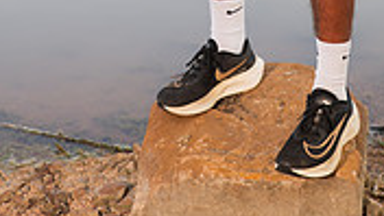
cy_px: -264
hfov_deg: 15.4
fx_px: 1415
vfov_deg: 8.2
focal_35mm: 139
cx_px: 271
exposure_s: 1/400
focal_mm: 52
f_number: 4.5
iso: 250
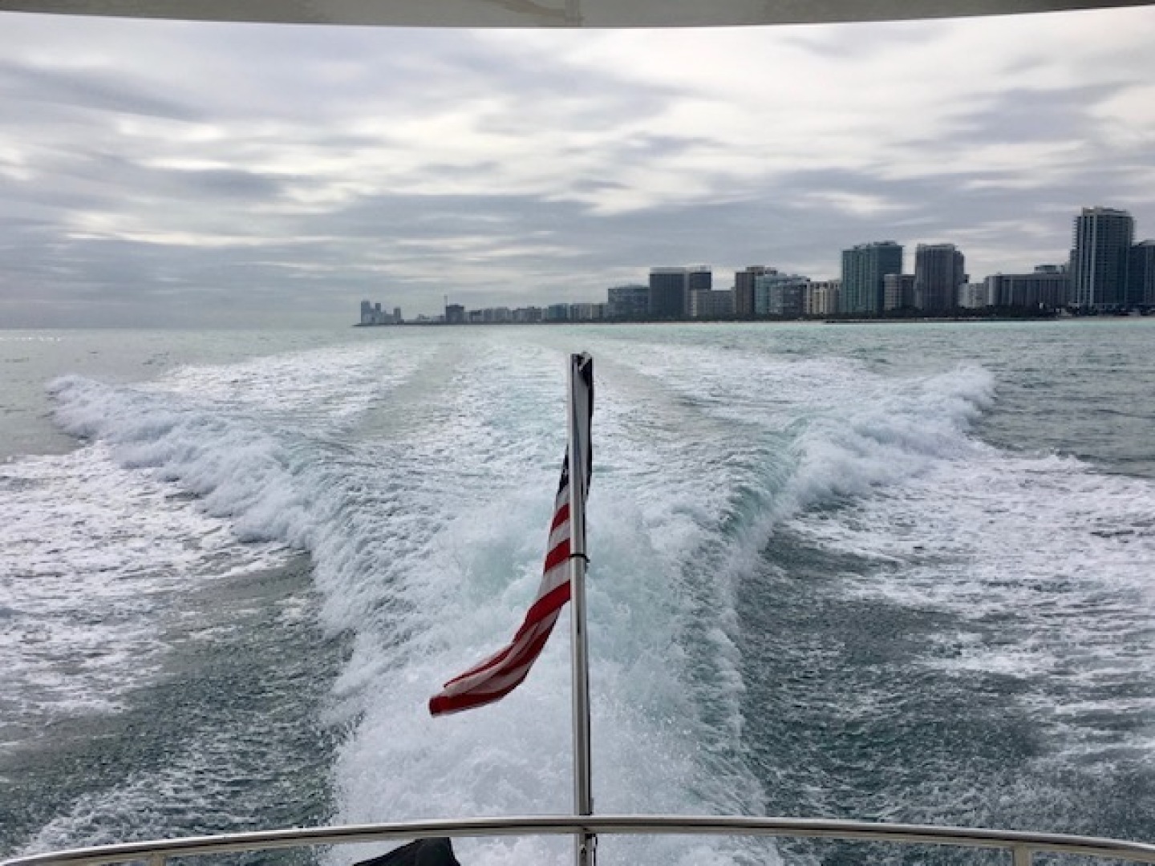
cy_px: 433
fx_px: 968
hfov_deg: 61.7
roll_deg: +1.4
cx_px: 578
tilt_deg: -7.0
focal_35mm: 29
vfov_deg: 48.2
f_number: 2.2
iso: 25
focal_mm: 4.15
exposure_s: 1/4525
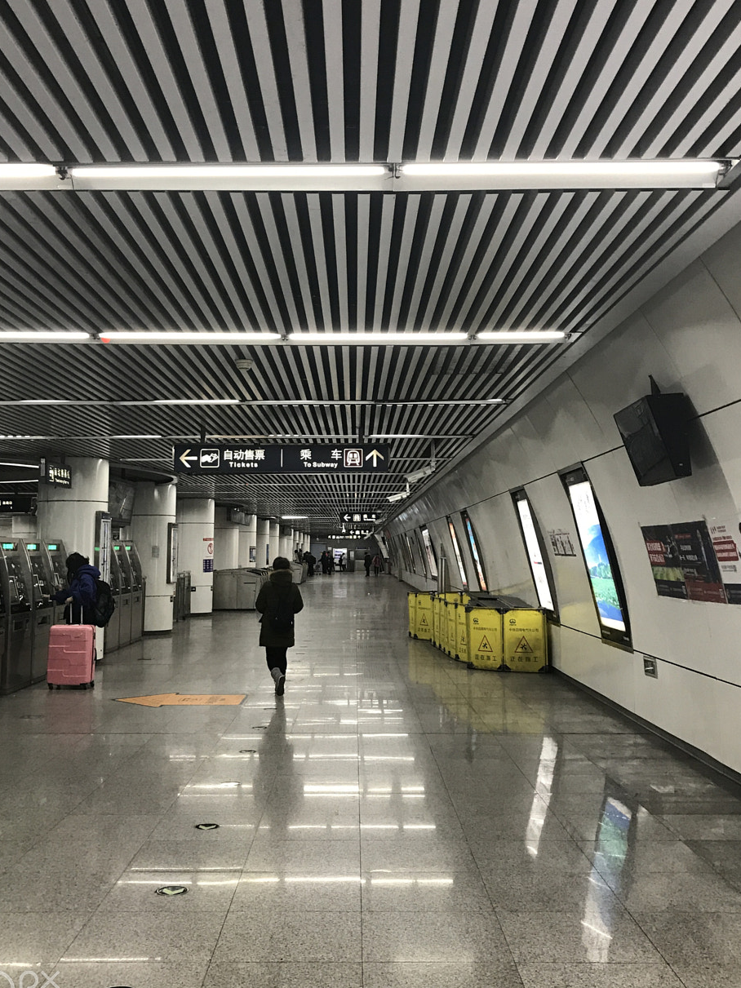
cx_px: 347
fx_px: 1056
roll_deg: -1.1
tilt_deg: +7.2
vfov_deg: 50.1
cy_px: 444
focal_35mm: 37
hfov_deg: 38.6
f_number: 1.8
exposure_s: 1/33
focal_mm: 3.99
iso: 40
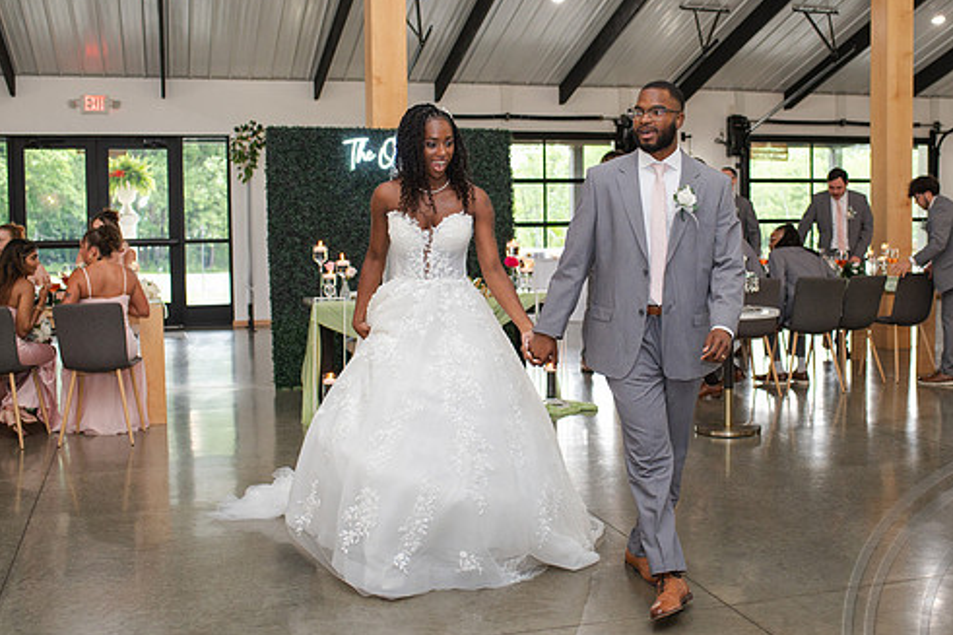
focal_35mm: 45
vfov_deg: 29.8
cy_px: 284
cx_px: 549
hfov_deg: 43.5
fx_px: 1191
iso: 800
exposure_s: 1/200
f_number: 3.2
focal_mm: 35
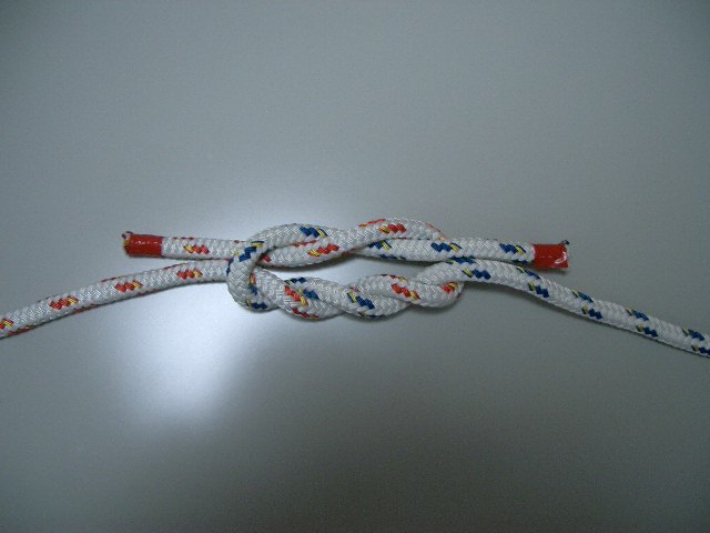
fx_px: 718
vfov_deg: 40.7
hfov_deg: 52.6
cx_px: 355
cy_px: 266
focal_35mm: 35
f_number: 2.6
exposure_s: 1/60
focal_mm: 5.8
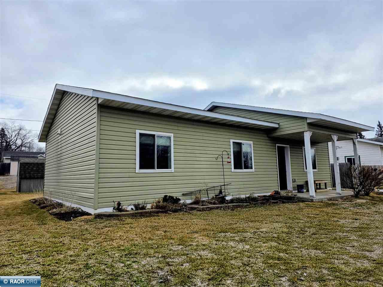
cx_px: 192
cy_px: 144
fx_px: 254
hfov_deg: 73.9
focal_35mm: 23
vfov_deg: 58.9
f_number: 1.7
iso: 80
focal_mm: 6.3
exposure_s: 1/7626
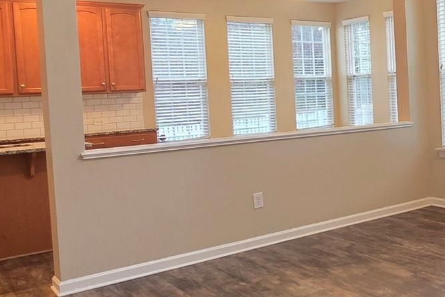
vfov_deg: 31.7
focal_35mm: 42
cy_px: 104
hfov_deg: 39.3
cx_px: 473
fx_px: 519
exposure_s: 1/60
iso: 400
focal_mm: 2.2
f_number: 1.9
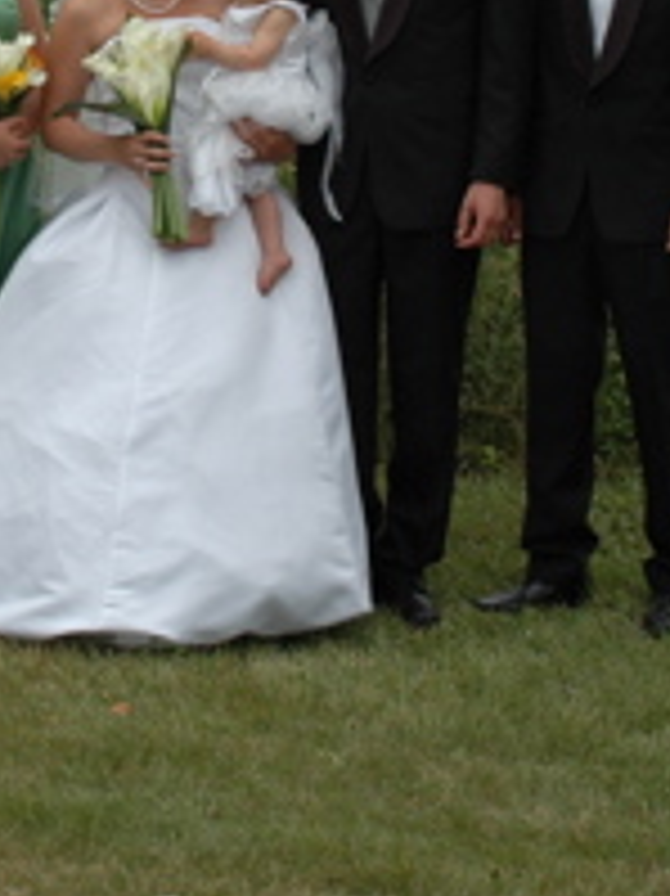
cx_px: 63
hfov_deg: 14.3
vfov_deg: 19.0
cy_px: 101
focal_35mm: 102
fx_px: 2635
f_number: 8
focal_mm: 22
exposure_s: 1/250
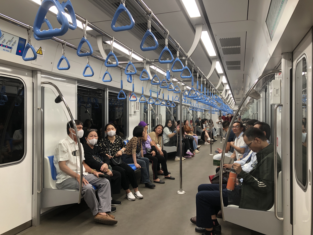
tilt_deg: -0.5
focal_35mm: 28
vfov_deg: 49.7
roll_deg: +0.1
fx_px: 253
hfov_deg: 63.4
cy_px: 118
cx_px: 156
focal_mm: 3.99
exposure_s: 1/100
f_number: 1.8
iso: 125
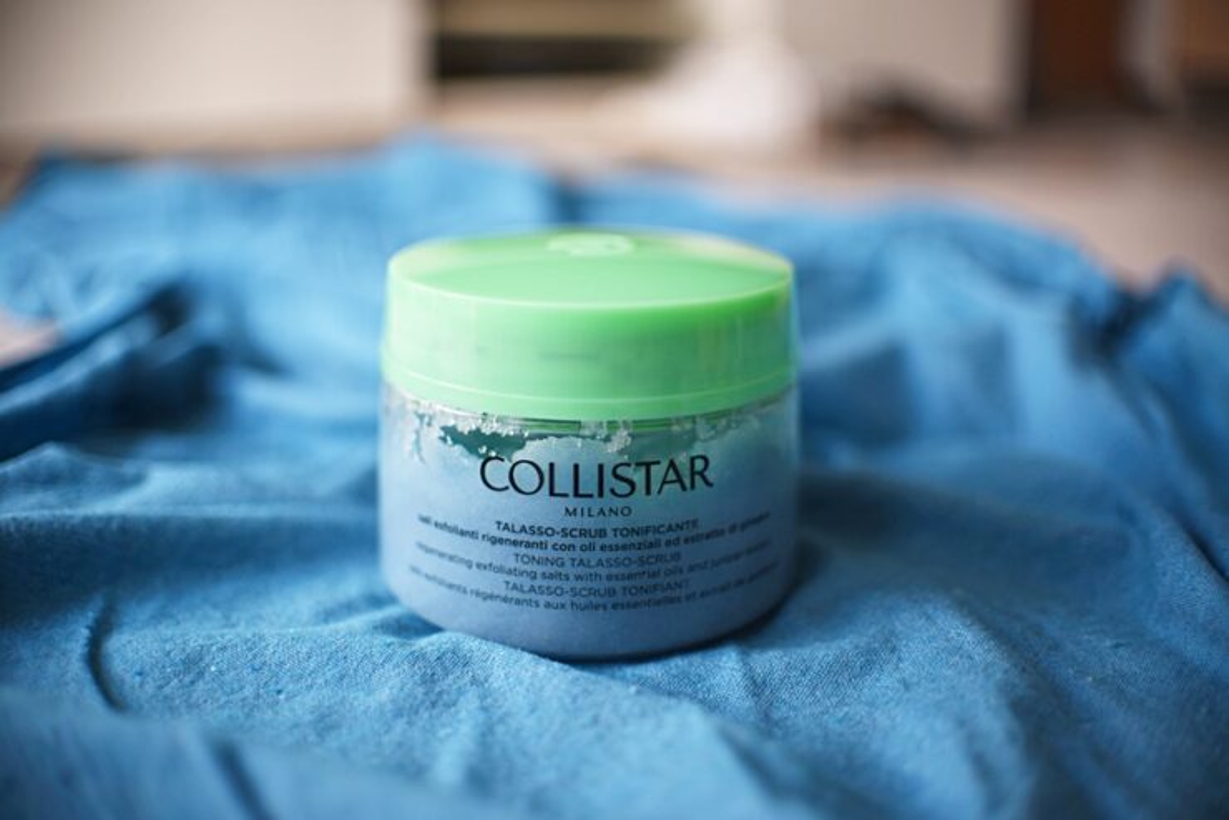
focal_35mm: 35
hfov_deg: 54.4
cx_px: 614
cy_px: 410
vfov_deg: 37.9
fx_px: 1195
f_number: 1.8
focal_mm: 35
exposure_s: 1/250
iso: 100
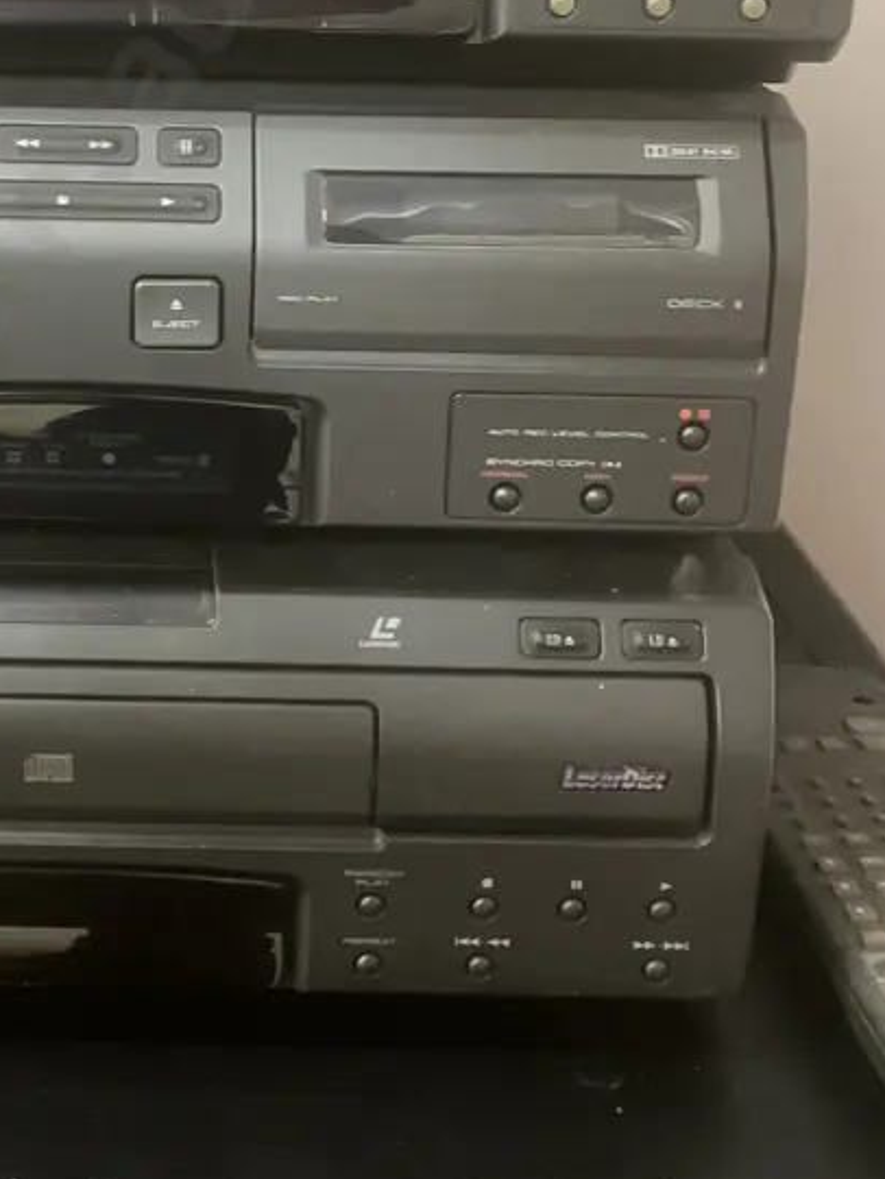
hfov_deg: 26.6
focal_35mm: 53
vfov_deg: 34.5
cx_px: 83
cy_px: 166
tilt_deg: -13.8
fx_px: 1806
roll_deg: -0.7
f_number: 1.8
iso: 640
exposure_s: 1/25
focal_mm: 3.99
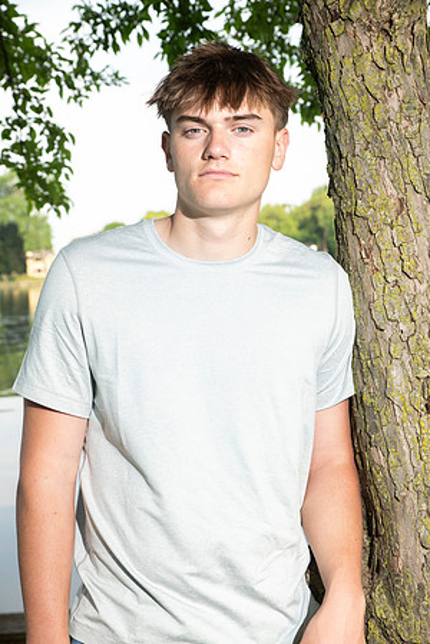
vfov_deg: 35.6
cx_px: 215
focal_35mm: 56
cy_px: 322
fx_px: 1003
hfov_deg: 24.2
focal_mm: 56
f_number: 7.1
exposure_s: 1/160
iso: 200
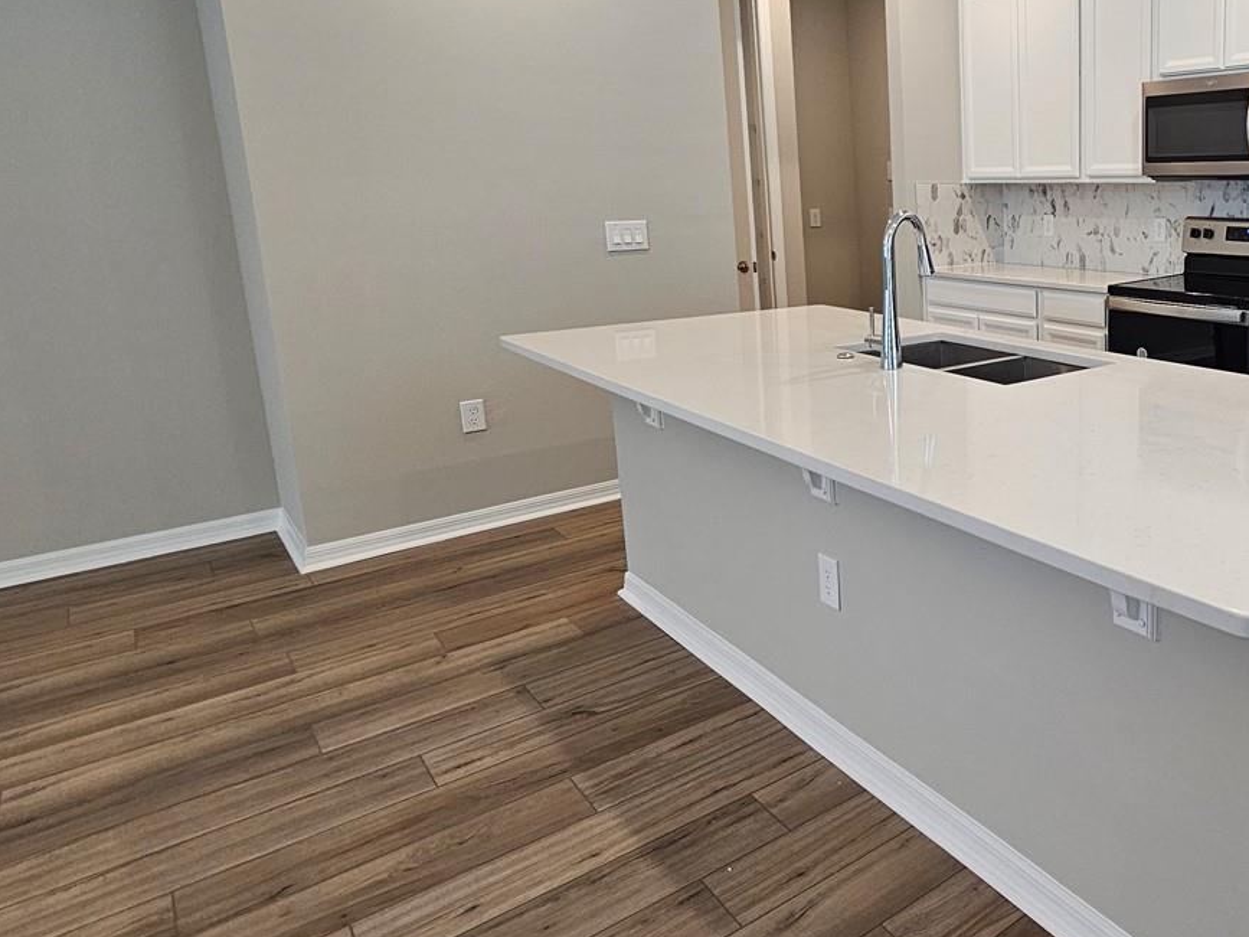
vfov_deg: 56.3
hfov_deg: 62.4
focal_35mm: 24
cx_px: 1079
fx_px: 866
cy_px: 365
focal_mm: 2.2
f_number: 2.2
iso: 160
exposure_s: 1/60
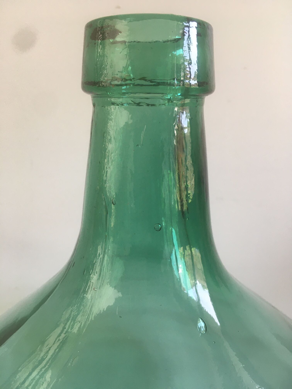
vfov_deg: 61.7
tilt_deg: -16.7
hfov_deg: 48.2
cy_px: 194
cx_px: 146
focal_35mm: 29
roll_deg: -2.2
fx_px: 326
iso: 40
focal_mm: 4.15
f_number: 2.2
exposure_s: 1/33
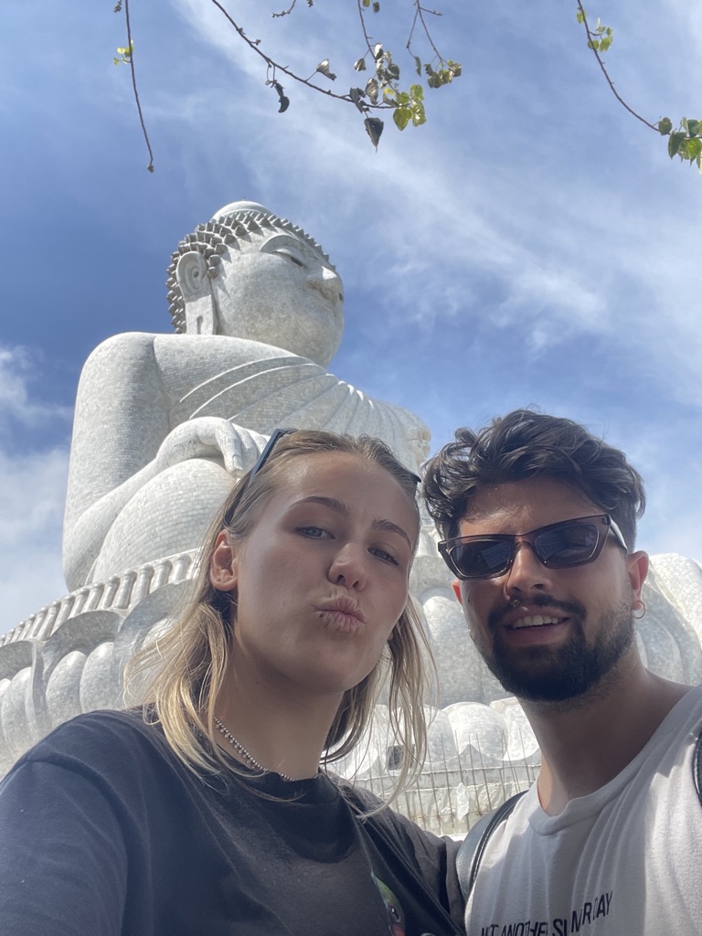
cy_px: 468
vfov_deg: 60.0
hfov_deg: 46.8
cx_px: 351
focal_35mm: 30
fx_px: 811
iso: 25
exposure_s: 1/557
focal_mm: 2.71
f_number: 2.2
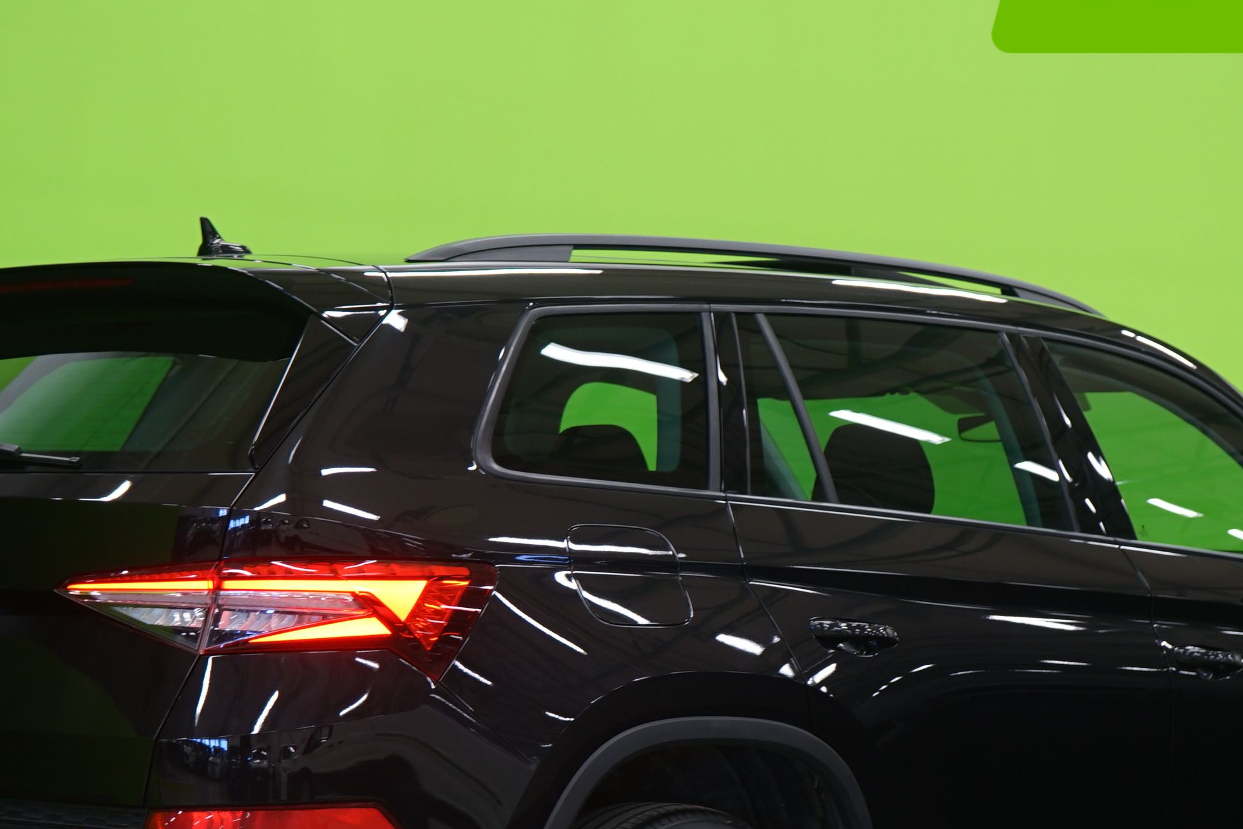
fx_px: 3245
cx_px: 679
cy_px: 589
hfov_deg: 21.7
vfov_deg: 14.5
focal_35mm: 94
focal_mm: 47
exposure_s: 1/8
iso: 400
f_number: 5
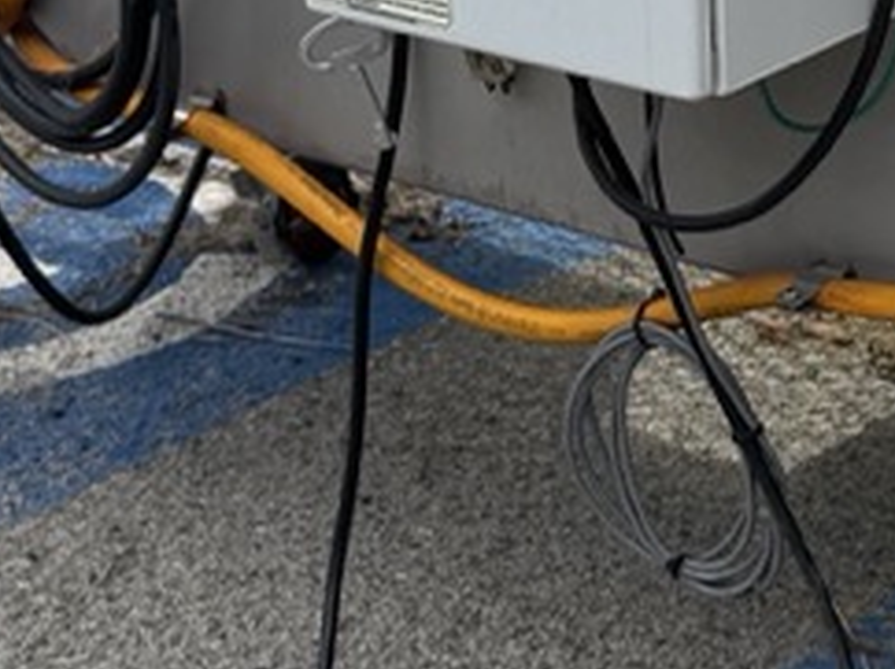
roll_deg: +4.4
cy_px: -96
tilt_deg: -23.0
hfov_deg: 15.0
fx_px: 3280
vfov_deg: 11.5
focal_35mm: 127
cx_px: 1073
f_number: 1.78
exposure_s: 1/1767
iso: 80
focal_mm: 6.76
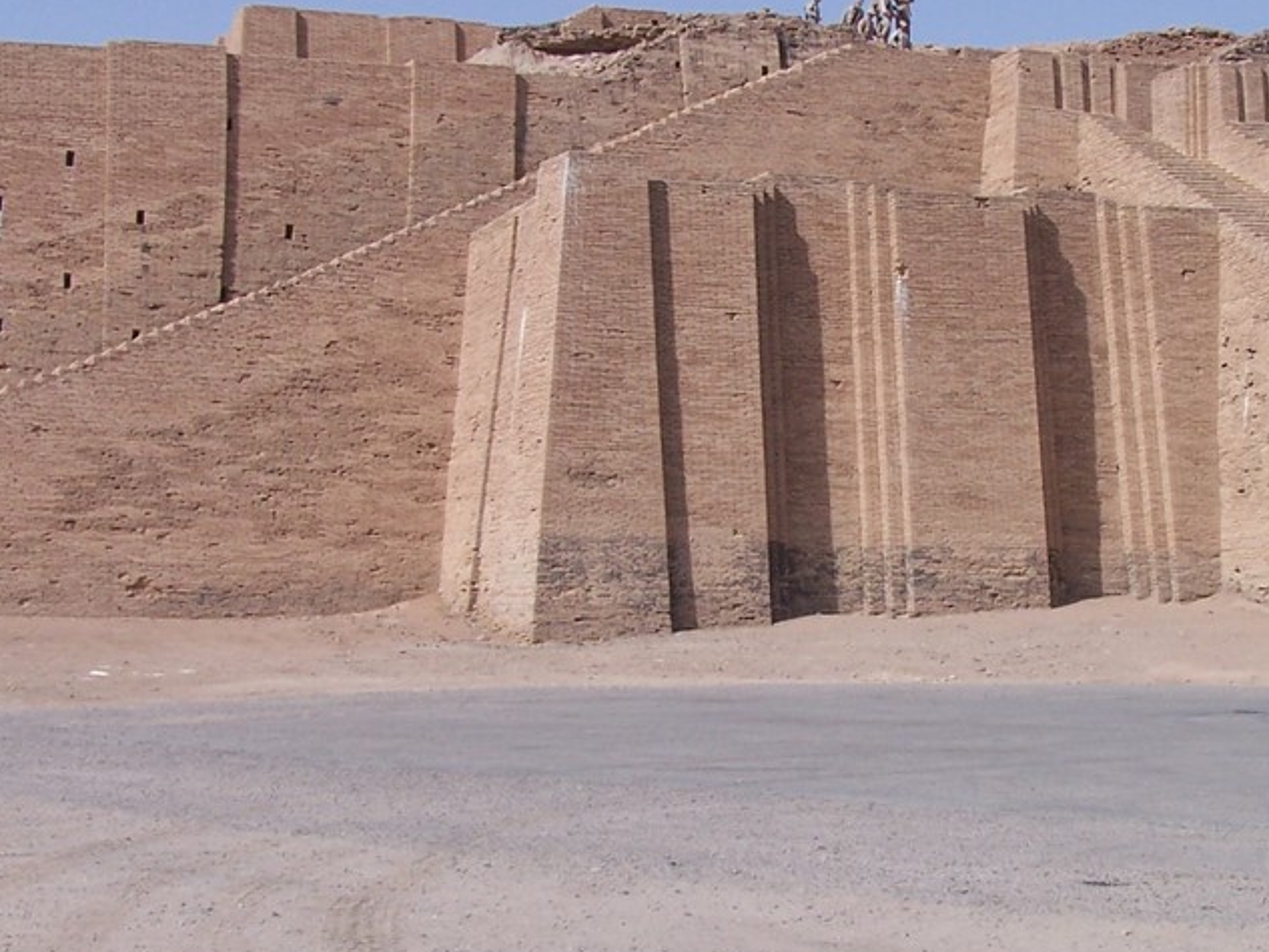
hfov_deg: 26.8
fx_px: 2640
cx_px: 872
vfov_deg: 20.4
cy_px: 535
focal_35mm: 72
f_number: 5.6
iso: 80
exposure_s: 1/640
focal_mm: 6.3
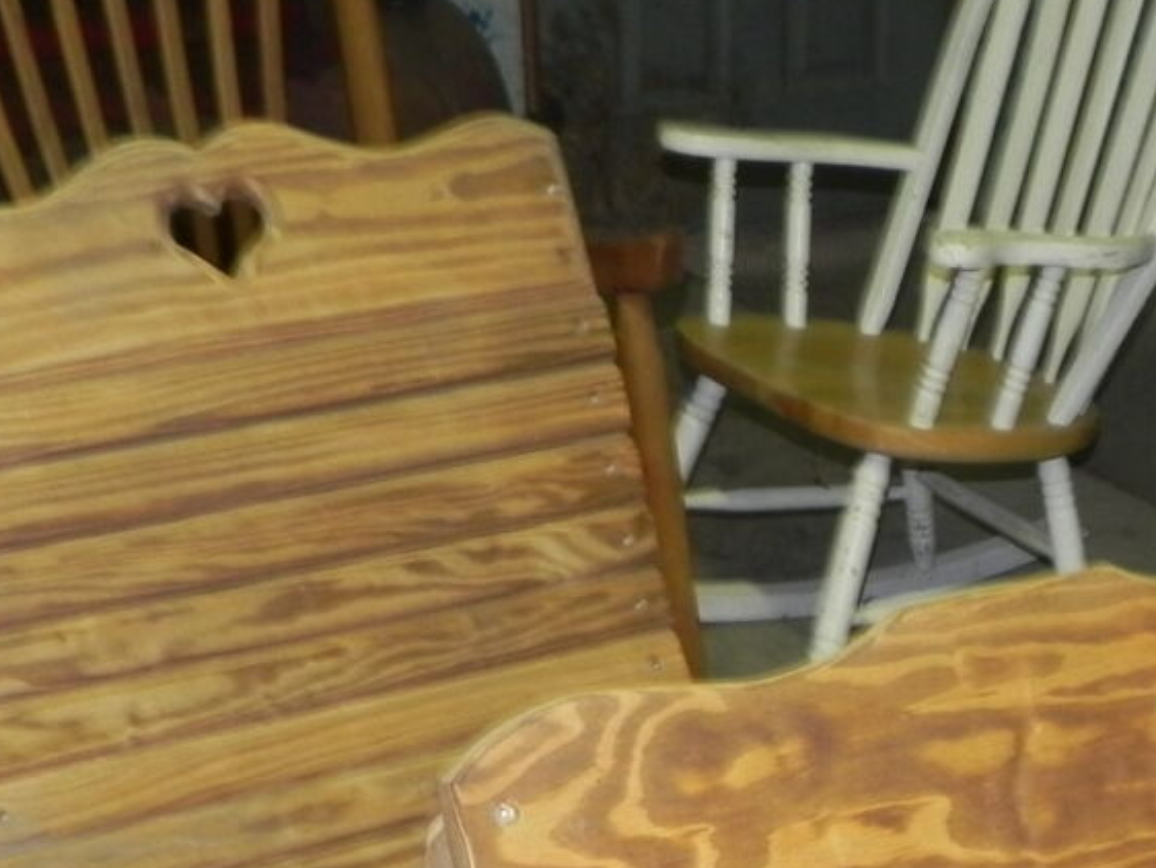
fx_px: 2472
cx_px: 864
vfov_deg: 19.0
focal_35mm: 74
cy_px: 991
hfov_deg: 26.0
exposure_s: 1/30
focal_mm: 4.6
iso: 200
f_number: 2.8
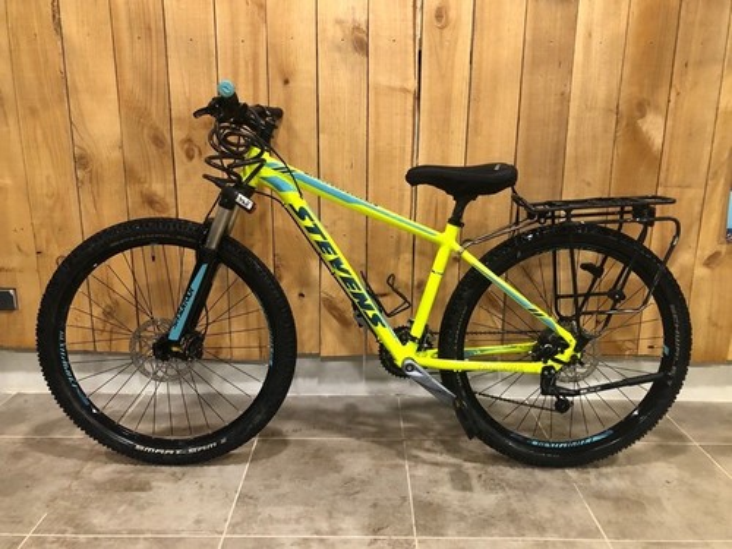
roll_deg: +0.1
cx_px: 366
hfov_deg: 63.4
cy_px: 274
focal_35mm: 28
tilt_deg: -12.7
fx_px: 592
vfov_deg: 49.7
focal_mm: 3.99
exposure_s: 1/13
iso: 100
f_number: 1.8
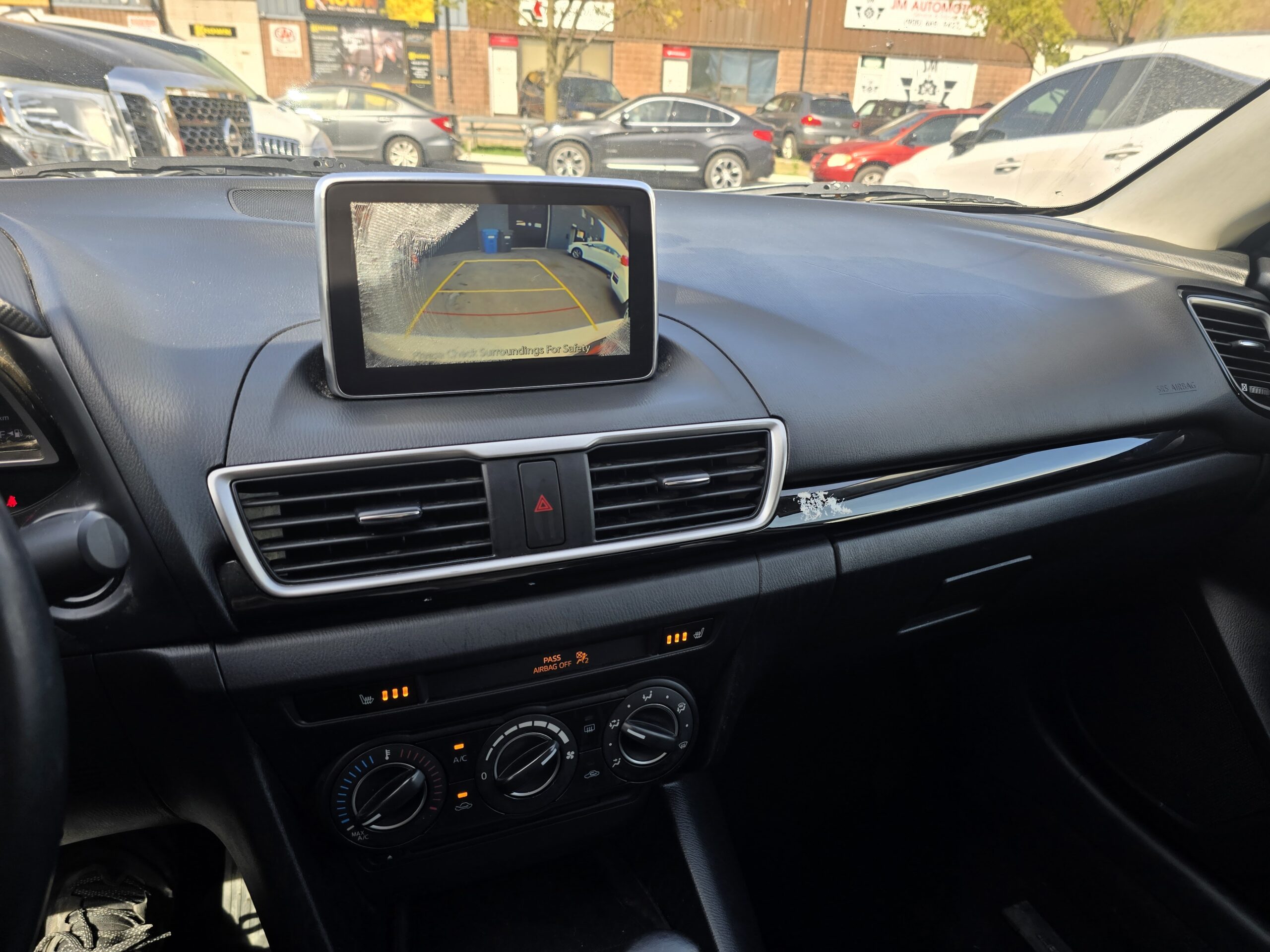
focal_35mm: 23
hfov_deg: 73.9
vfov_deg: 58.9
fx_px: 844
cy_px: 476
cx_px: 635
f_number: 1.7
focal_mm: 6.3
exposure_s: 1/196
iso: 20
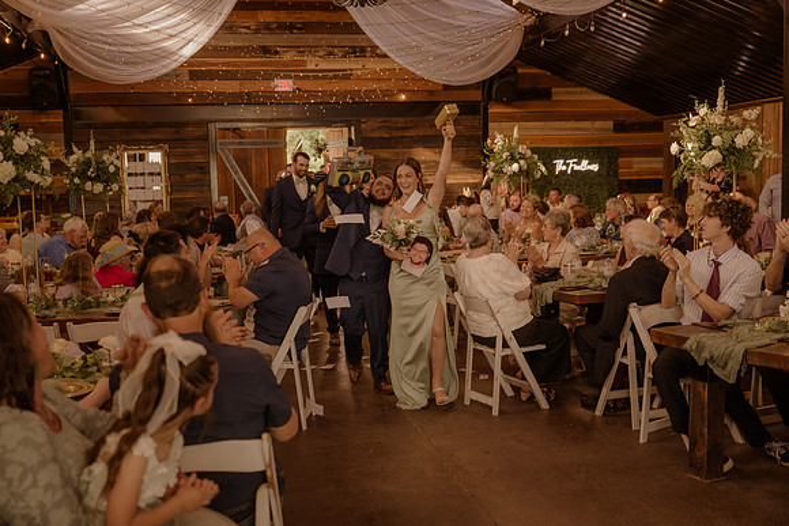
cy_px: 263
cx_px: 394
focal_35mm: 39
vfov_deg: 33.9
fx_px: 863
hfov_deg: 49.1
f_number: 2.8
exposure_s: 1/320
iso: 1000
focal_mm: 38
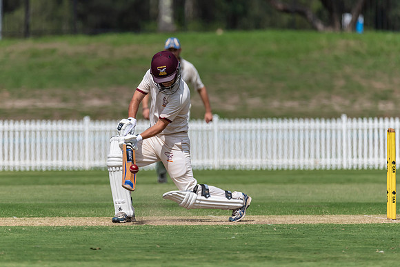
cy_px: 116
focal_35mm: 566
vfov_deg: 2.4
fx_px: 6295
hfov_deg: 3.6
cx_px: 173
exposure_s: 1/5000
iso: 500
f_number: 6.3
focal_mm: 500
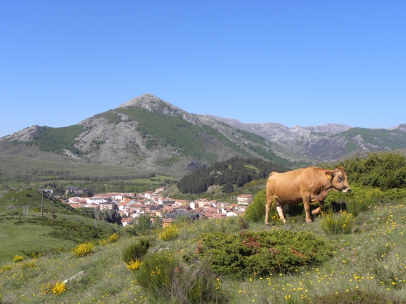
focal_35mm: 46
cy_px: 152
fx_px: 540
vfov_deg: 31.5
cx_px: 203
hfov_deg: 41.2
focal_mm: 8.2
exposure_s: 1/570
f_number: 3.5
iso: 64
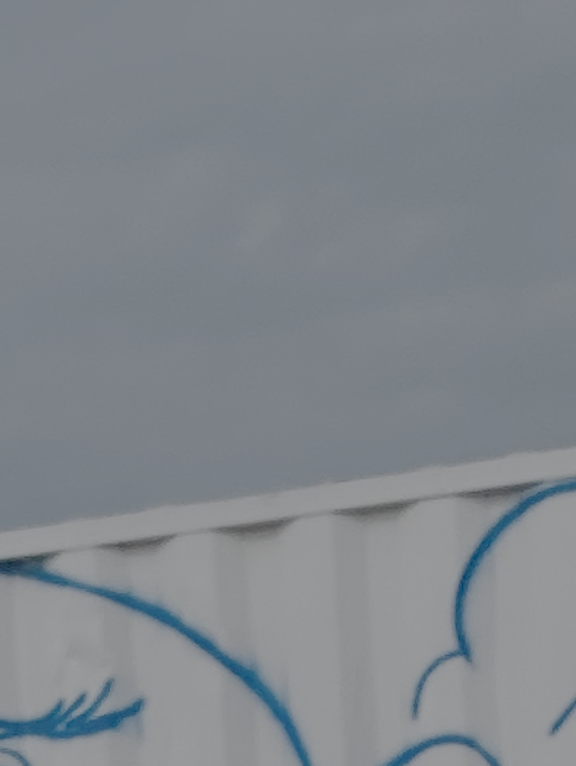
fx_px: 3922
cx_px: 78
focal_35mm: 177
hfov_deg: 8.4
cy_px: 1998
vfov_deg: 9.6
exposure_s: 1/1383
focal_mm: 2.69
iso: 25
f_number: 1.9
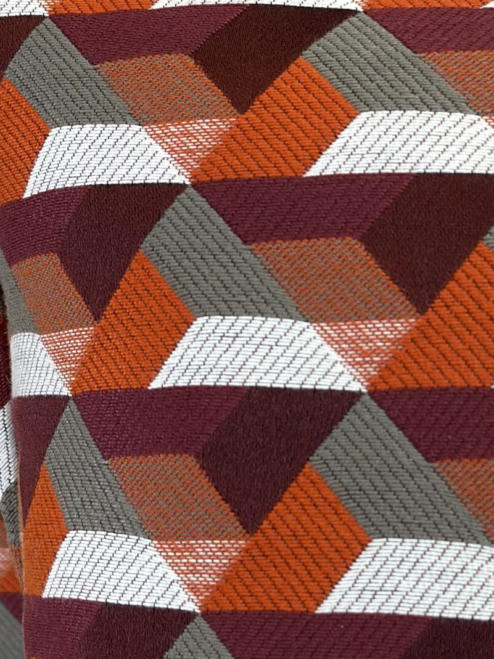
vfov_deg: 17.1
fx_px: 2190
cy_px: 231
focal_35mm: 115
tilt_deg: -16.0
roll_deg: +2.8
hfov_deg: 12.9
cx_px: 206
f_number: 1.78
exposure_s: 1/120
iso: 80
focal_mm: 6.86
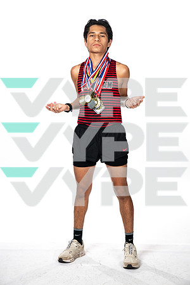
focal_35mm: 62
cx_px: 95
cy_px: 142
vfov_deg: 32.4
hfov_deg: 21.9
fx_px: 491
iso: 400
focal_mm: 62
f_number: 7.1
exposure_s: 1/320
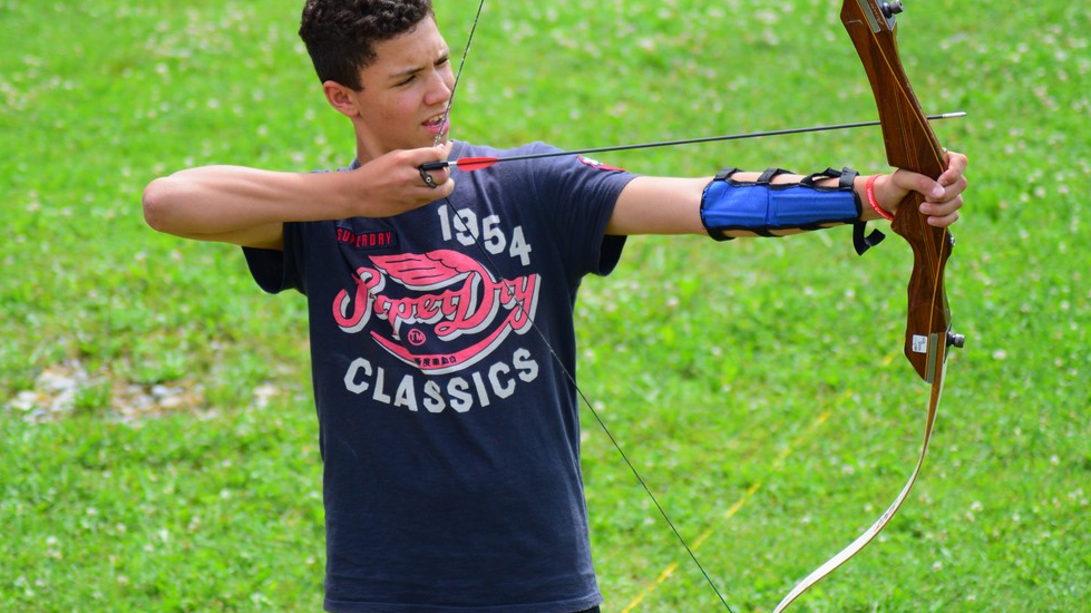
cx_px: 530
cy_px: 241
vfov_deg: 5.9
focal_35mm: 206
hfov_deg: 10.5
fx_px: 5945
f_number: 4.2
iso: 360
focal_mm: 125
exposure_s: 1/1000
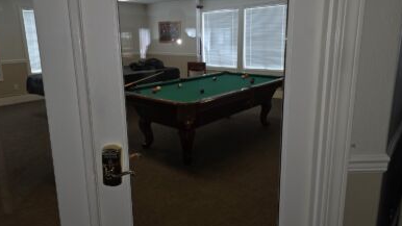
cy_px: 105
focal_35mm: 26
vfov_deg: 44.3
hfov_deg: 71.9
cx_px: 196
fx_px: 277
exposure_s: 1/60
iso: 80
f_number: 1.7
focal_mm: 6.3
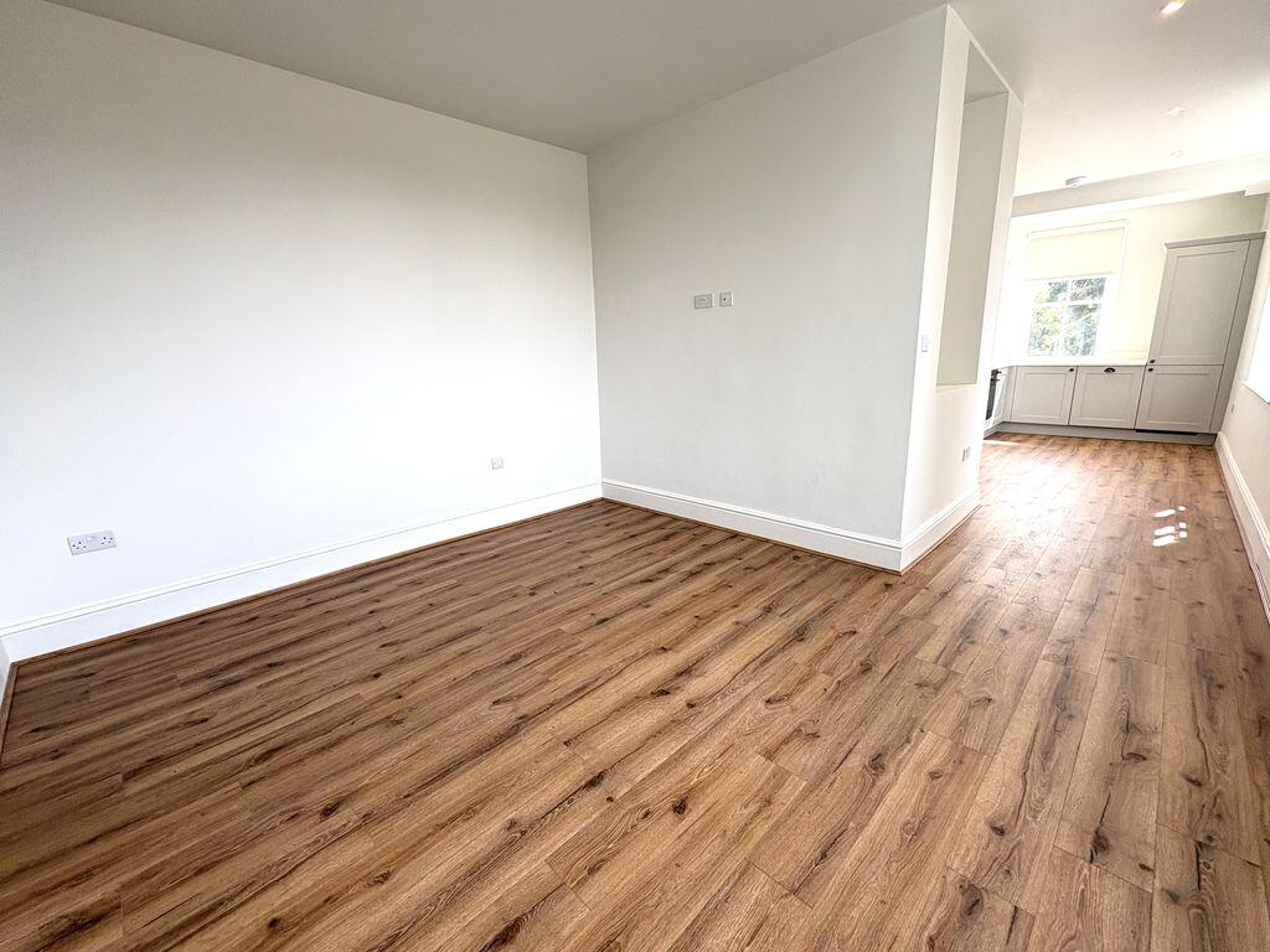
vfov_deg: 85.7
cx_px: 635
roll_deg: +1.2
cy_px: 476
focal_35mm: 14
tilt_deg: -11.2
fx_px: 514
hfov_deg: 102.1
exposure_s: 1/99
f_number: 2.2
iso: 50
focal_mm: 2.22
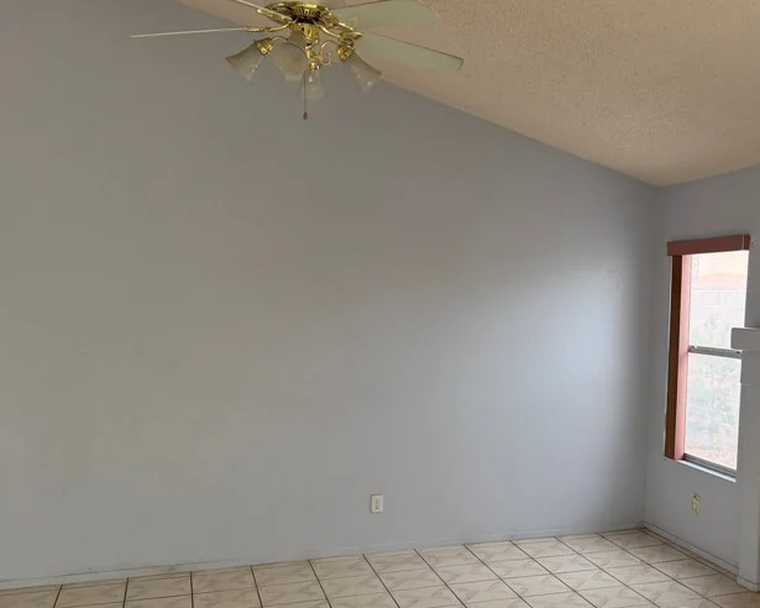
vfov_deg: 37.9
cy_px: 397
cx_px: 564
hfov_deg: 45.3
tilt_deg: -6.4
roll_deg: -0.5
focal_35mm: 39
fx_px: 877
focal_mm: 6.76
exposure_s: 1/193
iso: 160
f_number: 1.78
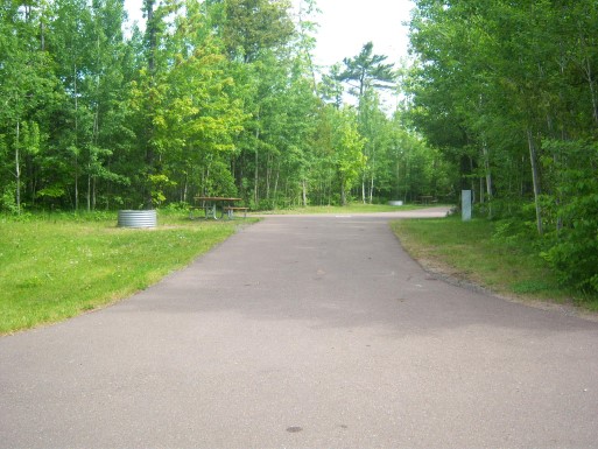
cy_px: 224
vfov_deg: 39.7
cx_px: 299
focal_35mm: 36
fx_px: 622
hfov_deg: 51.3
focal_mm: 7.5
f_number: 2.8
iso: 80
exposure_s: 1/320
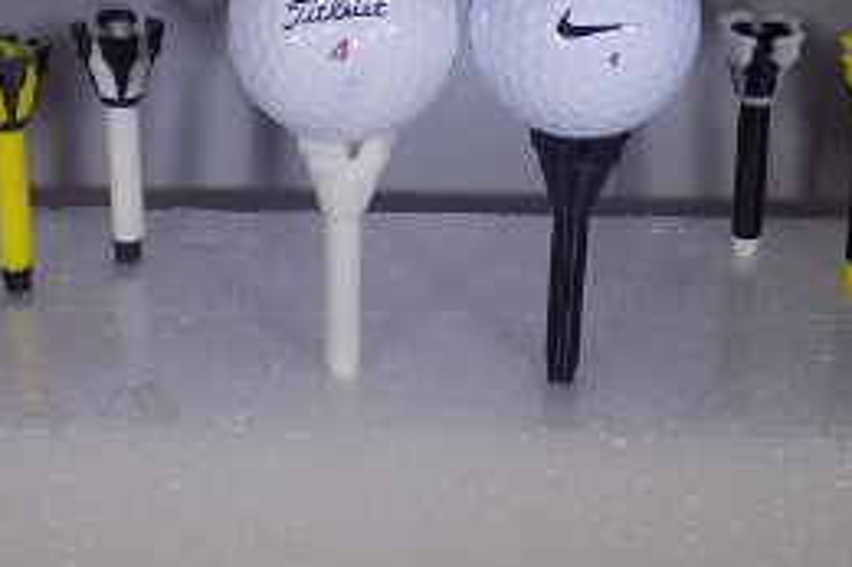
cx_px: 424
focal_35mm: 79
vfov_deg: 17.2
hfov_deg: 25.7
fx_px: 1868
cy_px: 206
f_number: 3.5
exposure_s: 1/200
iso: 80
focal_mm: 6.6
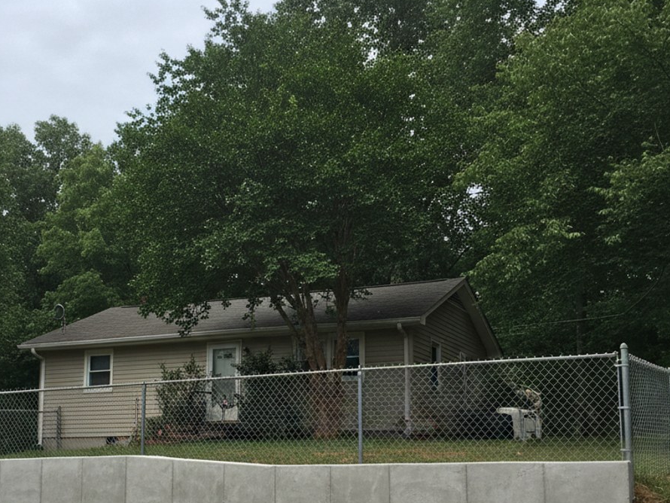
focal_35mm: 31
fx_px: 600
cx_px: 263
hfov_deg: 57.8
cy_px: 309
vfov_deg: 45.1
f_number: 1.8
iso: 496
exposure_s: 1/1157
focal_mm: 6.4
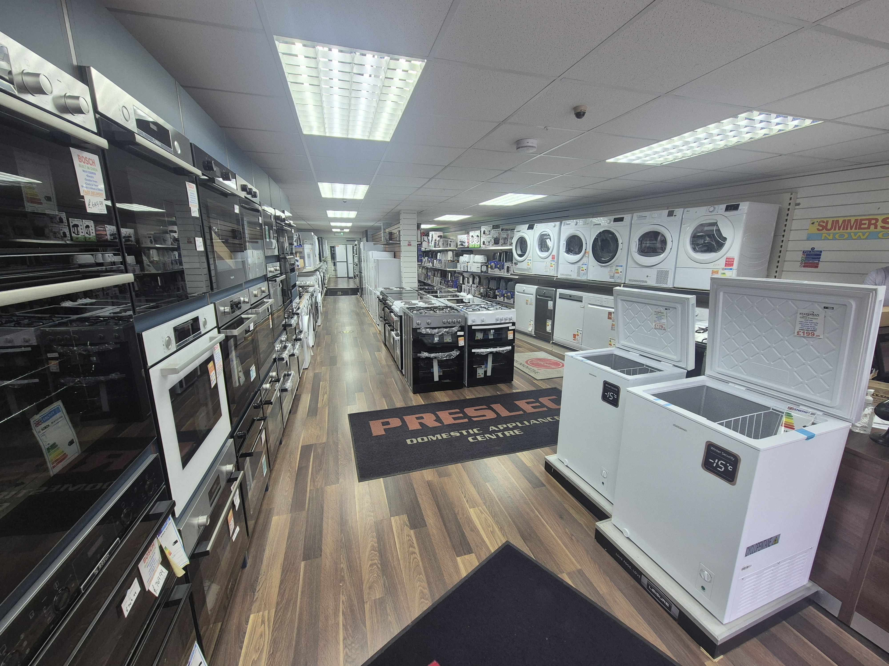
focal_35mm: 13
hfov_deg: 106.2
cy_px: 333
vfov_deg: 89.9
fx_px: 334
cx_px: 444
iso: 80
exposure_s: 1/50
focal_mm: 2.2
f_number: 2.2
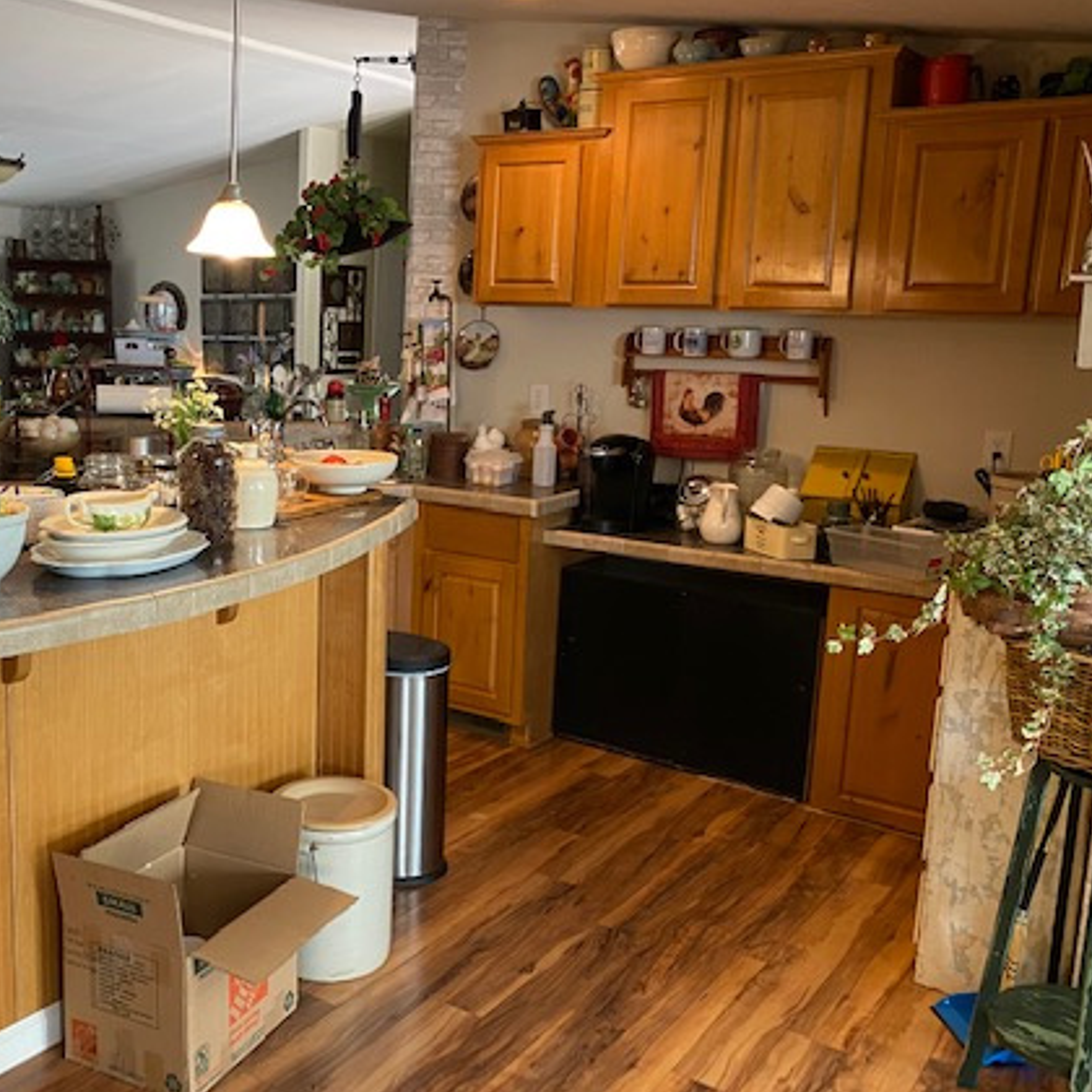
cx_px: 333
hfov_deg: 46.2
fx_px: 1249
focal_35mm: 35
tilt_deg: -10.5
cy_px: 510
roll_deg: -1.6
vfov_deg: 47.2
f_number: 1.8
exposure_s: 1/60
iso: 250
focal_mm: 4.25
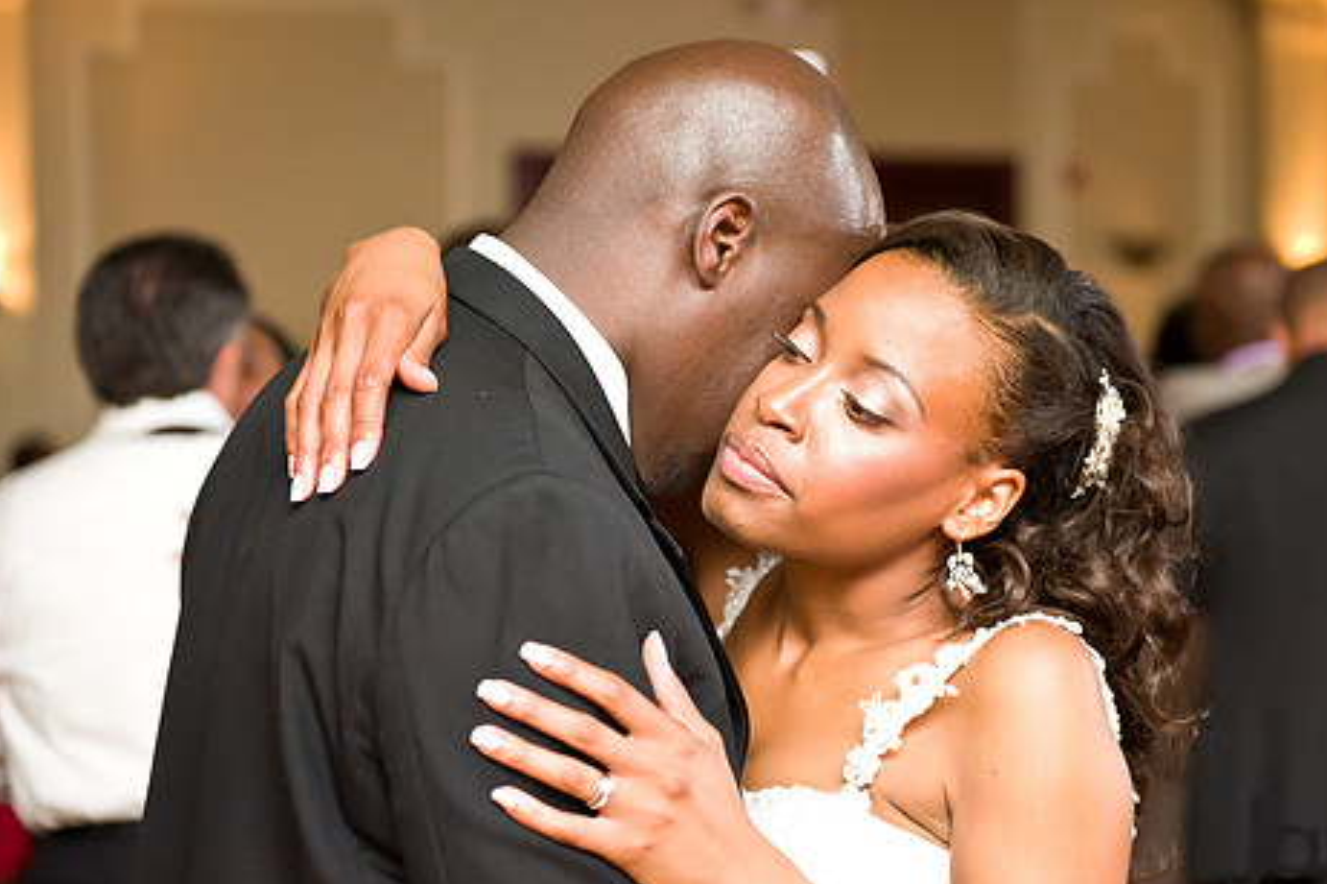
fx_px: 3242
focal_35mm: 88
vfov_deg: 15.5
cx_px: 823
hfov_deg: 23.1
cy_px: 435
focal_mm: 70
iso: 3200
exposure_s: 1/125
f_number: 3.2
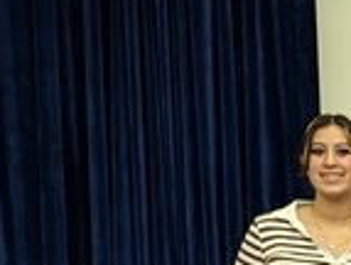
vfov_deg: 8.4
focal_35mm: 168
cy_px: 539
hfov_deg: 10.4
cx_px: 805
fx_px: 1708
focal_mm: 6.9
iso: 295
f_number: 1.68
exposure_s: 1/30
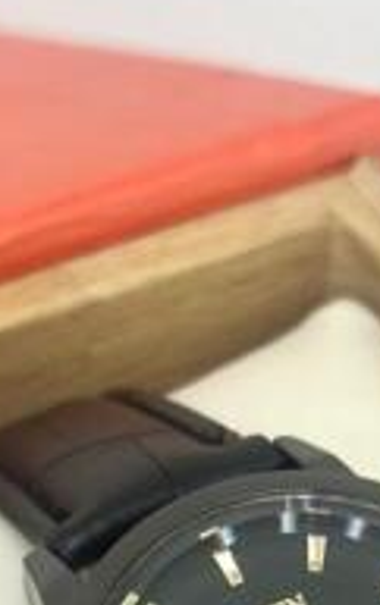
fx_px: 2612
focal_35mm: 158
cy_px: 796
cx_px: 176
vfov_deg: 12.8
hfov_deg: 8.3
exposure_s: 1/823
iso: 80
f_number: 1.78
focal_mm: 6.86
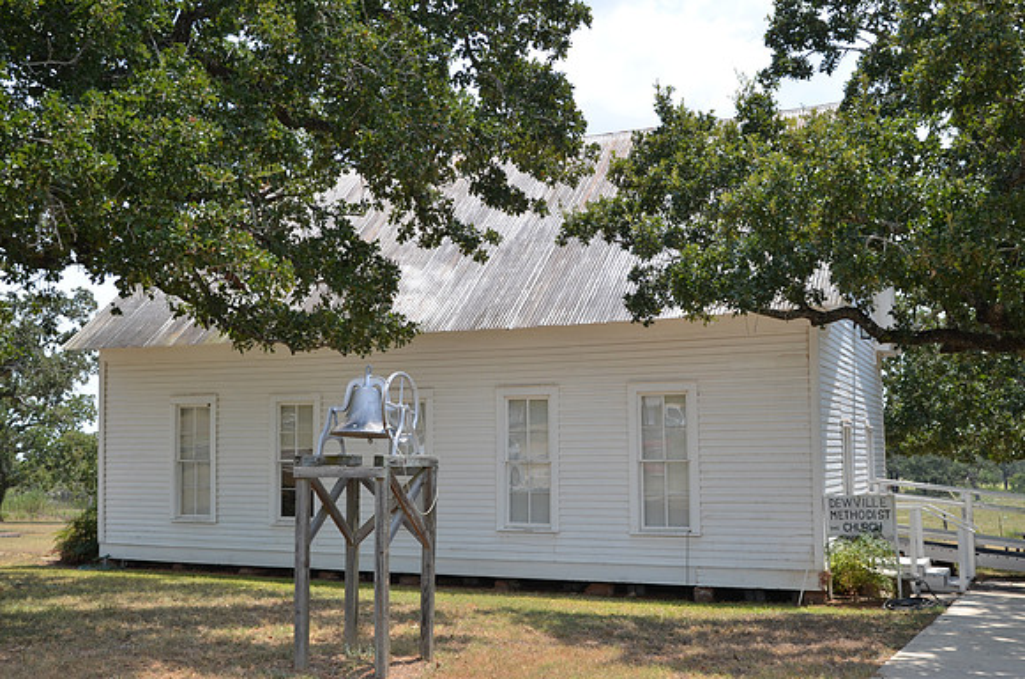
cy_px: 340
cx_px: 512
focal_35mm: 39
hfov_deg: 49.6
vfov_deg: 34.1
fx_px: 1108
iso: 200
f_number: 6.3
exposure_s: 1/160
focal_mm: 26
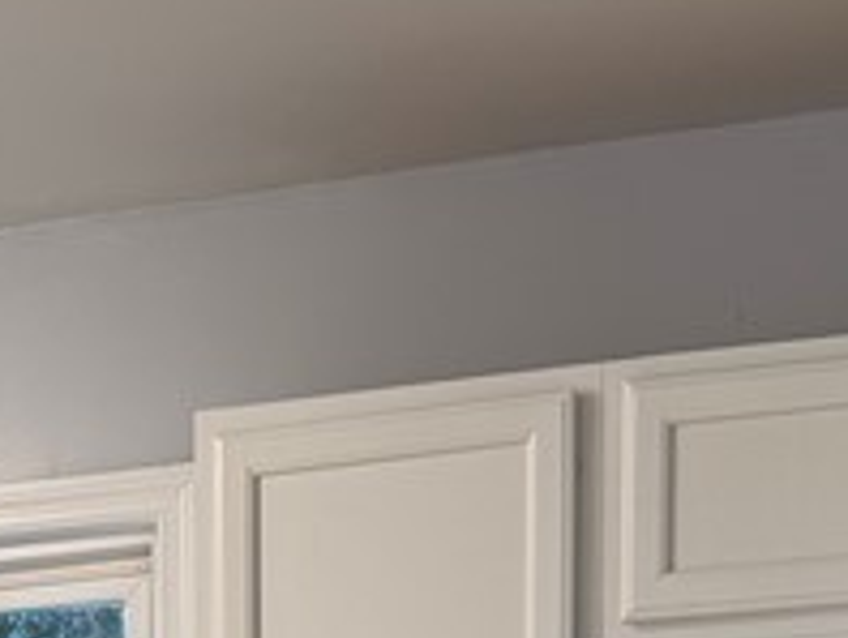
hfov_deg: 15.3
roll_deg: +1.4
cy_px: 1447
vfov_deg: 10.5
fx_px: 3041
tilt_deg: -7.0
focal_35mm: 124
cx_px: -167
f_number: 1.78
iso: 125
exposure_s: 1/60
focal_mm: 6.76
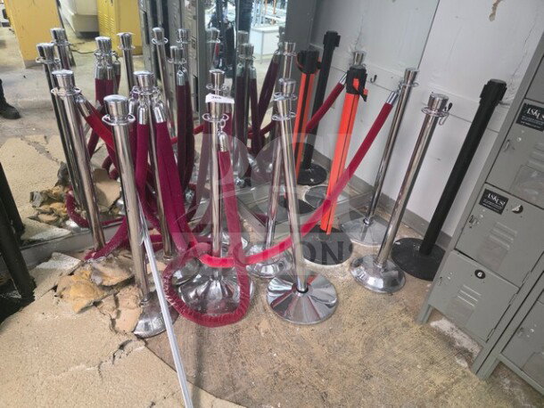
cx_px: 272
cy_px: 204
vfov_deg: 58.9
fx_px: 362
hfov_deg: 73.9
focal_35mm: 23
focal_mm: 6.3
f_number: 1.7
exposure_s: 1/120
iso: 1600
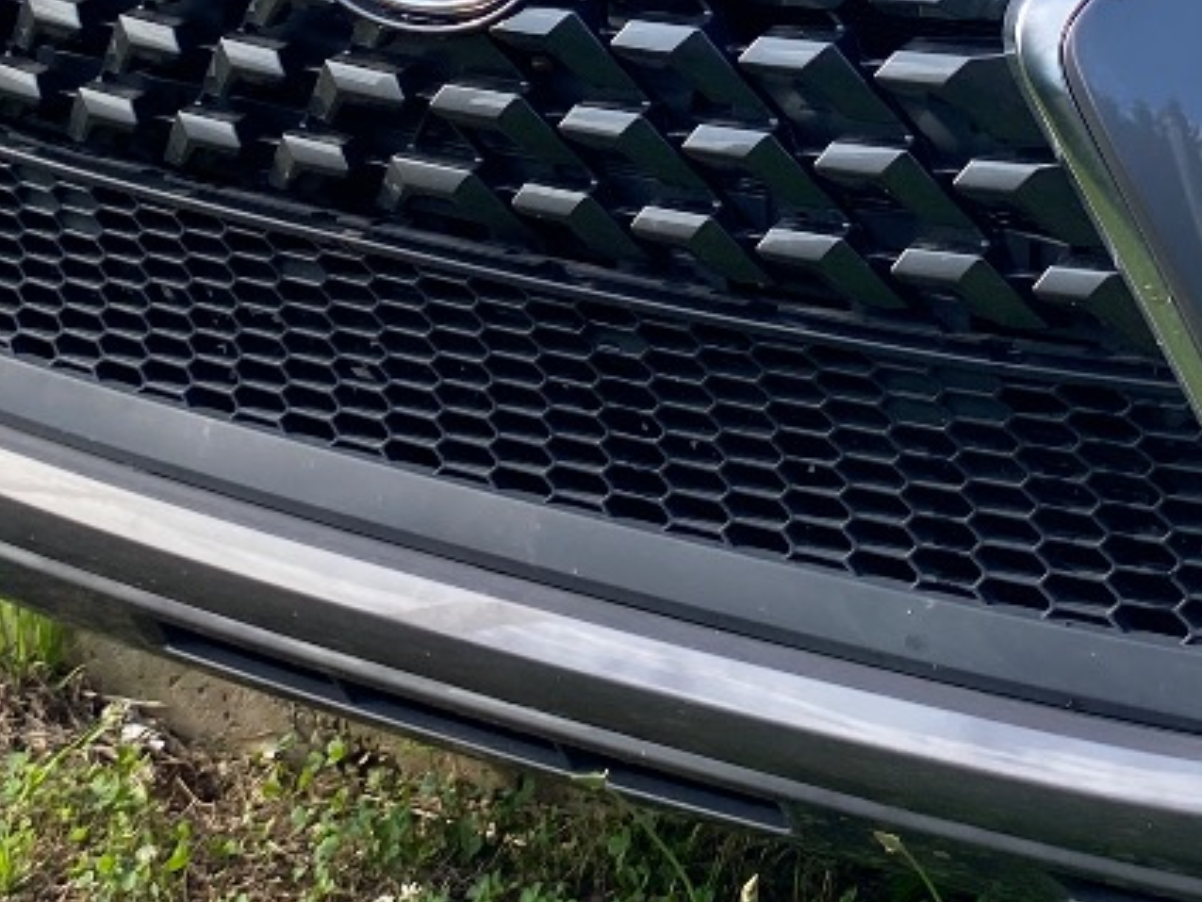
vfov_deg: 16.0
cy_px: -218
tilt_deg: -10.3
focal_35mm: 88
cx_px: 930
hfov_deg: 22.0
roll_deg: +1.0
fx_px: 3057
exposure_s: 1/651
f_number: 1.8
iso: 32
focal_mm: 4.25
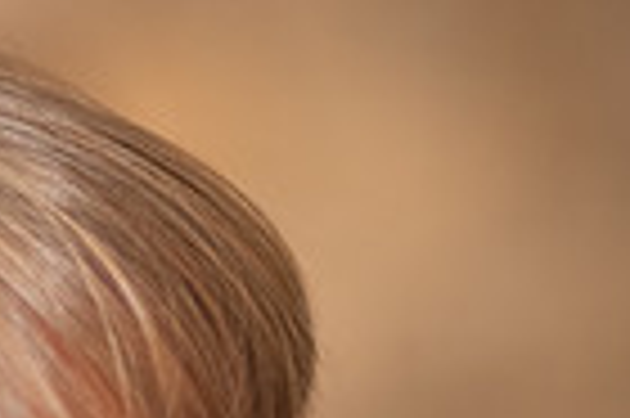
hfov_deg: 9.9
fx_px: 3618
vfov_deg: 6.5
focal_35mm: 207
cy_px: 719
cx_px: 81
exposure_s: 1/100
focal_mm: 50
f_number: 1.4
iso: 200
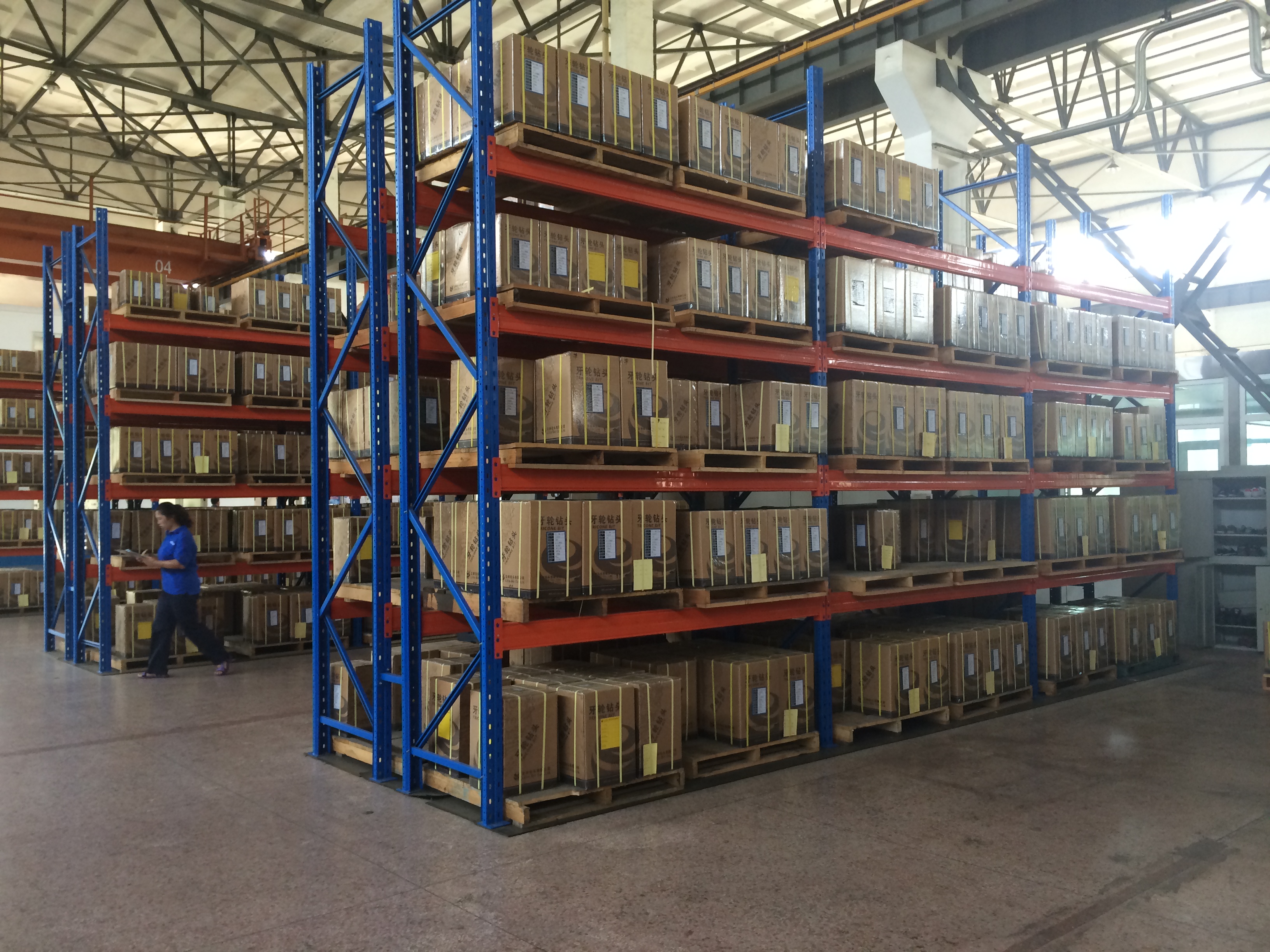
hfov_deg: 60.0
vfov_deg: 46.8
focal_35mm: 30
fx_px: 1101
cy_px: 476
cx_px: 635
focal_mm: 4.12
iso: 80
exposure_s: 1/30
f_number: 2.2
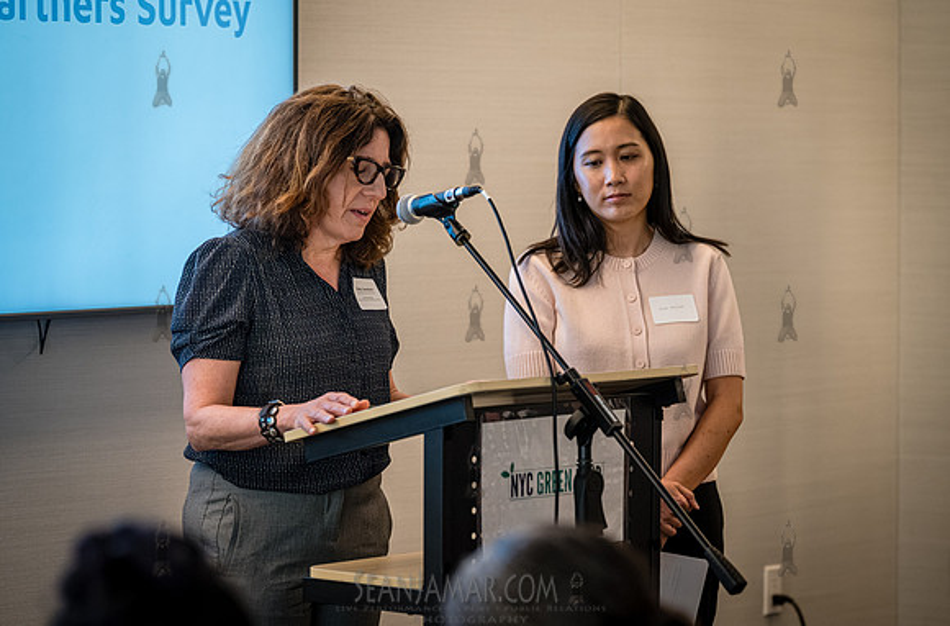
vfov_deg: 10.0
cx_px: 452
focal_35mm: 136
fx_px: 3573
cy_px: 332
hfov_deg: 15.1
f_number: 4
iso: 5000
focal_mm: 128
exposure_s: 1/250
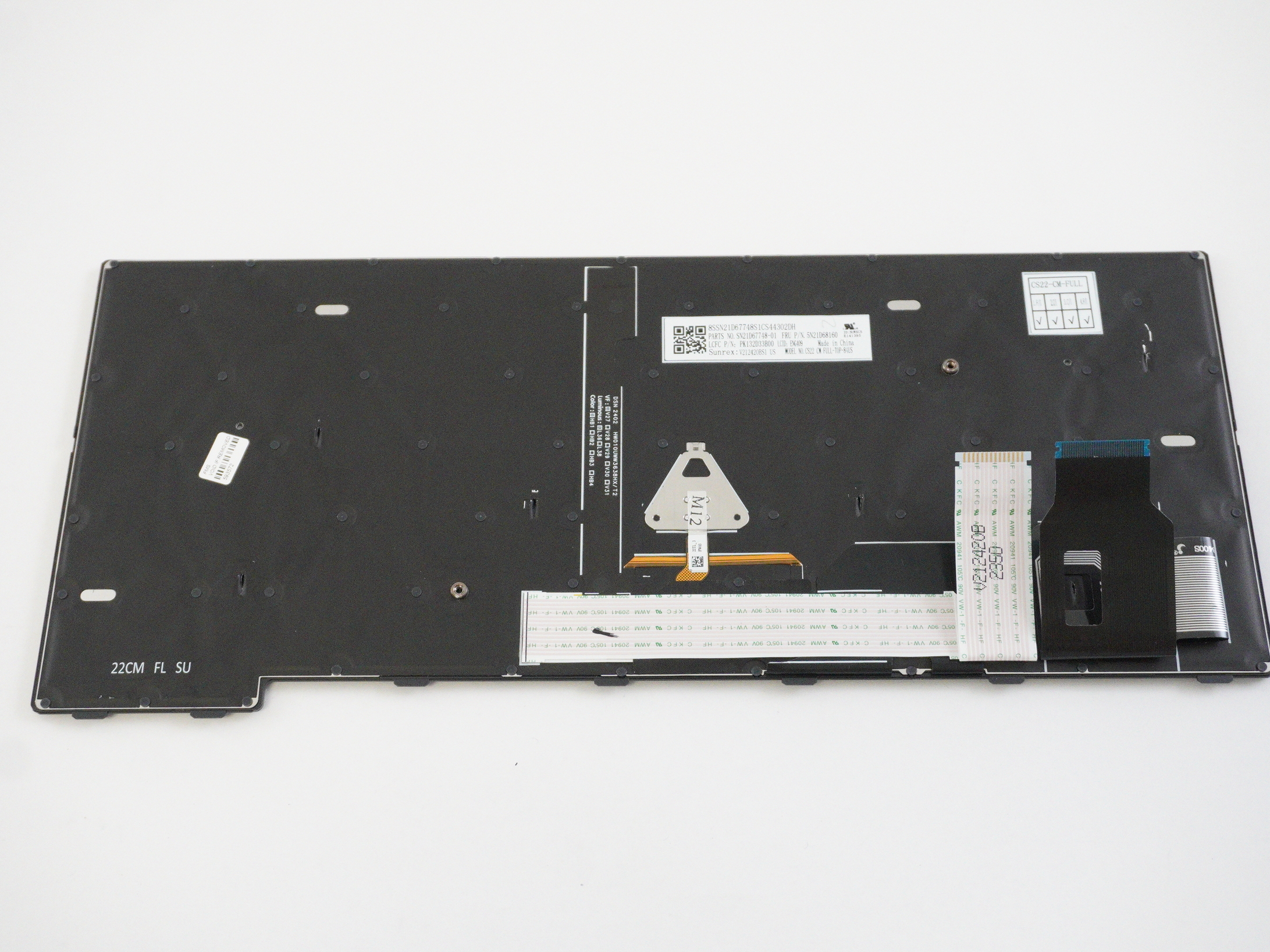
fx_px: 1634
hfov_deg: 42.5
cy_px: 479
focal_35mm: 45
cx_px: 648
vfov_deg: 32.5
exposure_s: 1/250
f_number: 5.6
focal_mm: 27
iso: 5000
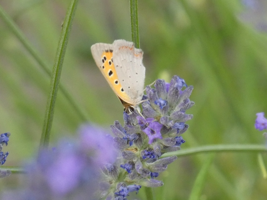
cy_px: 100
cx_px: 134
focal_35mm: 282
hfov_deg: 7.0
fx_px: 2175
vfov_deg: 5.3
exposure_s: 1/250
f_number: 5.5
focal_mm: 50.6
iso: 500
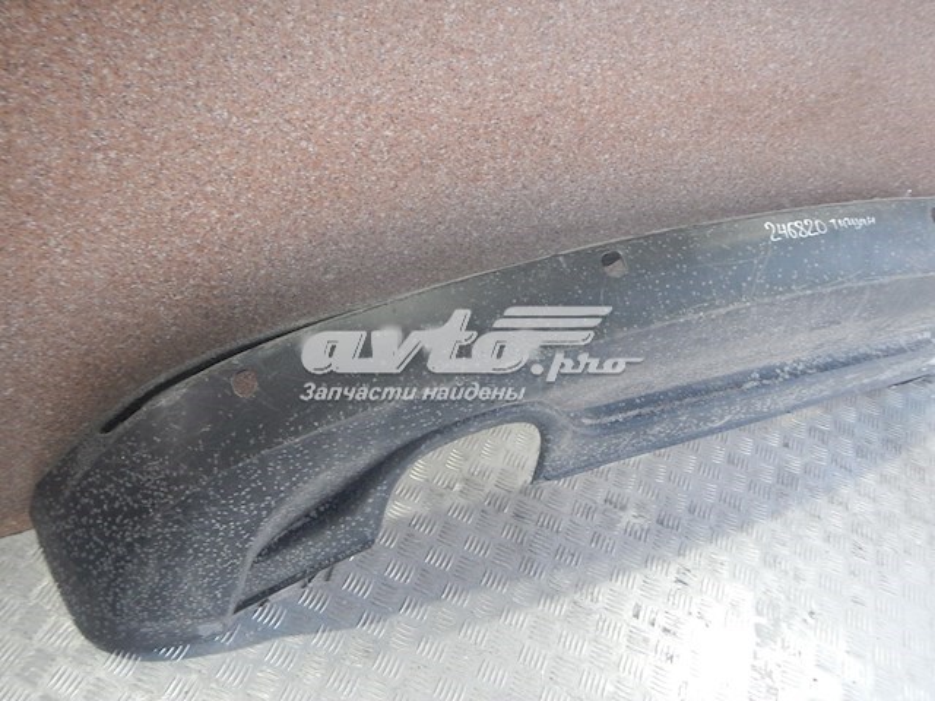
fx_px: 810
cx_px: 468
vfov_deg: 46.8
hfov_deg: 60.0
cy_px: 350
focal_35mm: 30
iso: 400
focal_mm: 5.5
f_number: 3.9
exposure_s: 1/40
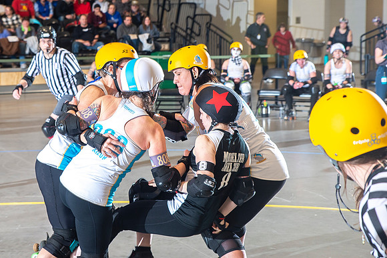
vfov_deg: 16.7
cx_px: 127
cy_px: 77
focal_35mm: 81
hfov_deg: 24.8
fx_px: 875
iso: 500
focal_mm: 58
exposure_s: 1/160
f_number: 5.6
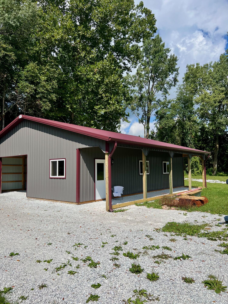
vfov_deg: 67.3
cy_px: 152
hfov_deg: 53.1
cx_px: 114
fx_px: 228
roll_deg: +0.3
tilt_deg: +5.1
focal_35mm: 26
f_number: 1.5
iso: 50
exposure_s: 1/6211
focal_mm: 5.7
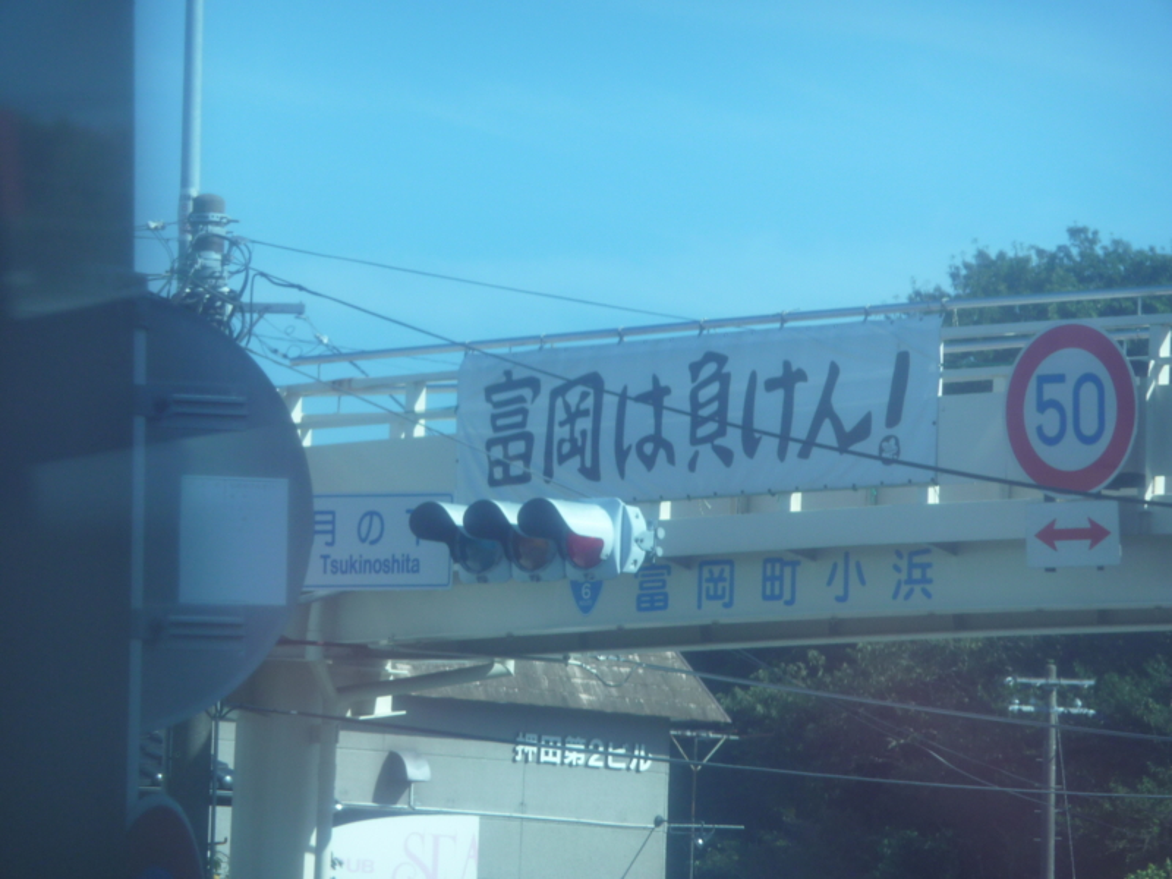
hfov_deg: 7.1
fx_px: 9480
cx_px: 586
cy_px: 440
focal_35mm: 280
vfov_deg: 5.3
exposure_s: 1/250
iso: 100
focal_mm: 47
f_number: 4.9
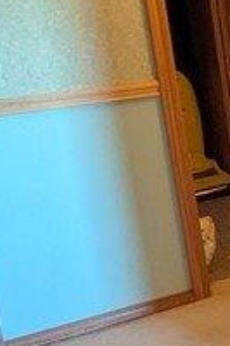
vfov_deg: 23.9
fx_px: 816
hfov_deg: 11.9
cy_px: 148
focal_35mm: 85
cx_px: 599
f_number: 2.2
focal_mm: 2.35
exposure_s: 1/30
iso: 417
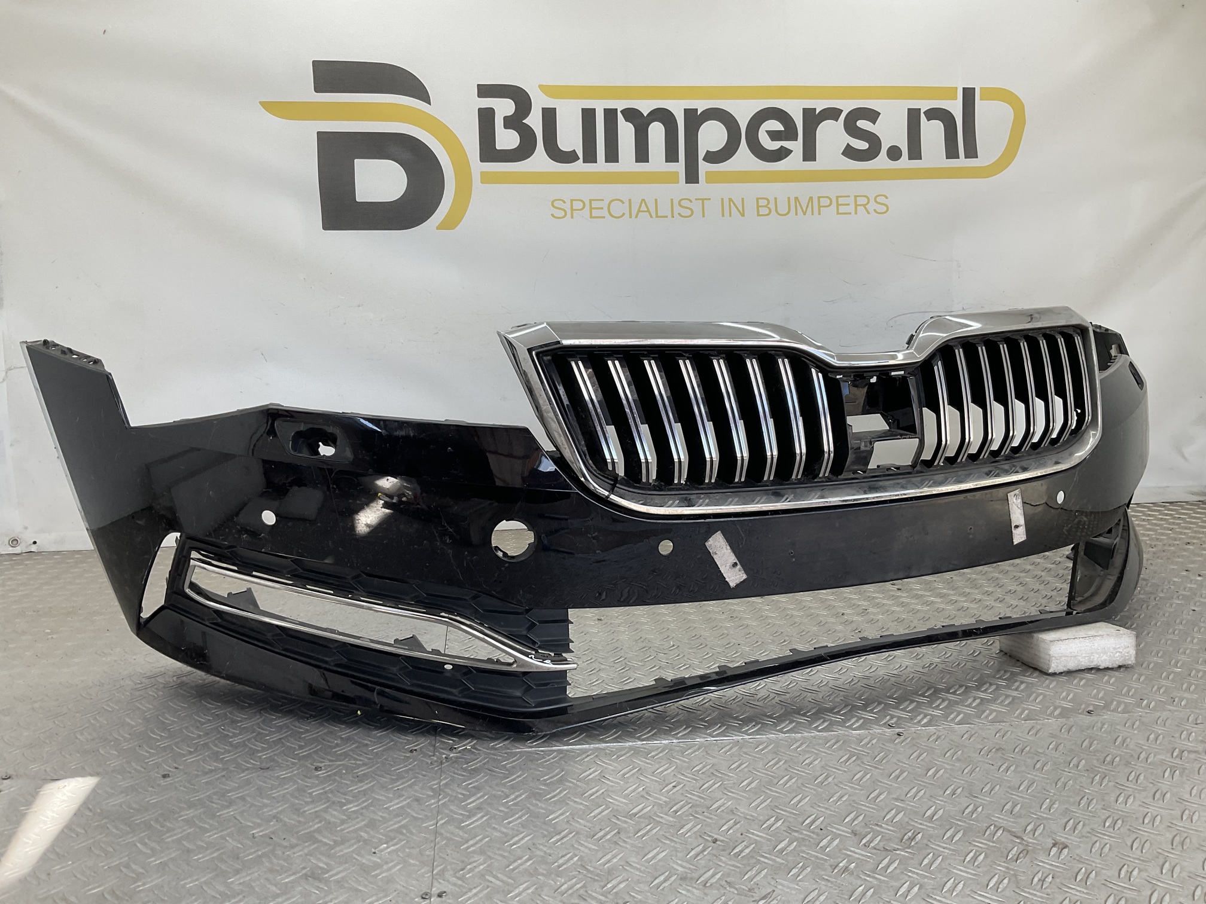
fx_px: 1010
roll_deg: +0.8
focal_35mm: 29
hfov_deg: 61.7
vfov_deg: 48.2
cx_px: 603
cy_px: 452
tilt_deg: -6.9
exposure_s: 1/141
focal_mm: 3
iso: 16
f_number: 1.8
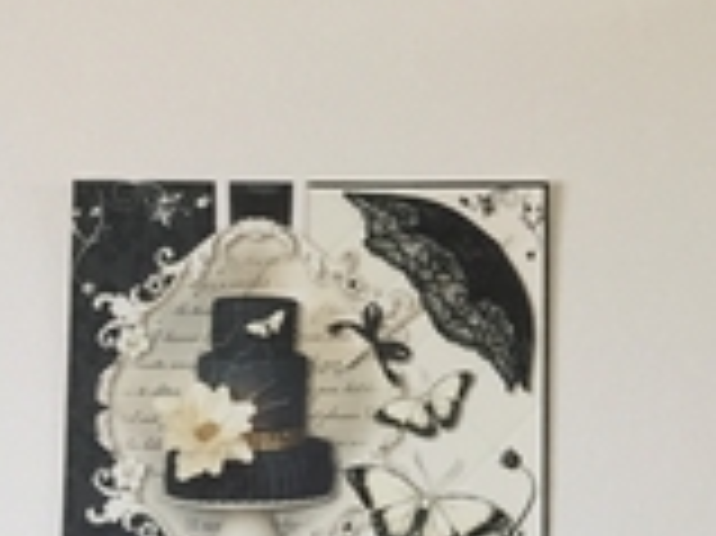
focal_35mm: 82
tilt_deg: -10.5
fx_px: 1695
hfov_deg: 21.6
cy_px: 309
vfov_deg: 18.0
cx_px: 919
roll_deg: +1.0
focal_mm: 4.15
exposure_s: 1/33
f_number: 2.2
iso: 64
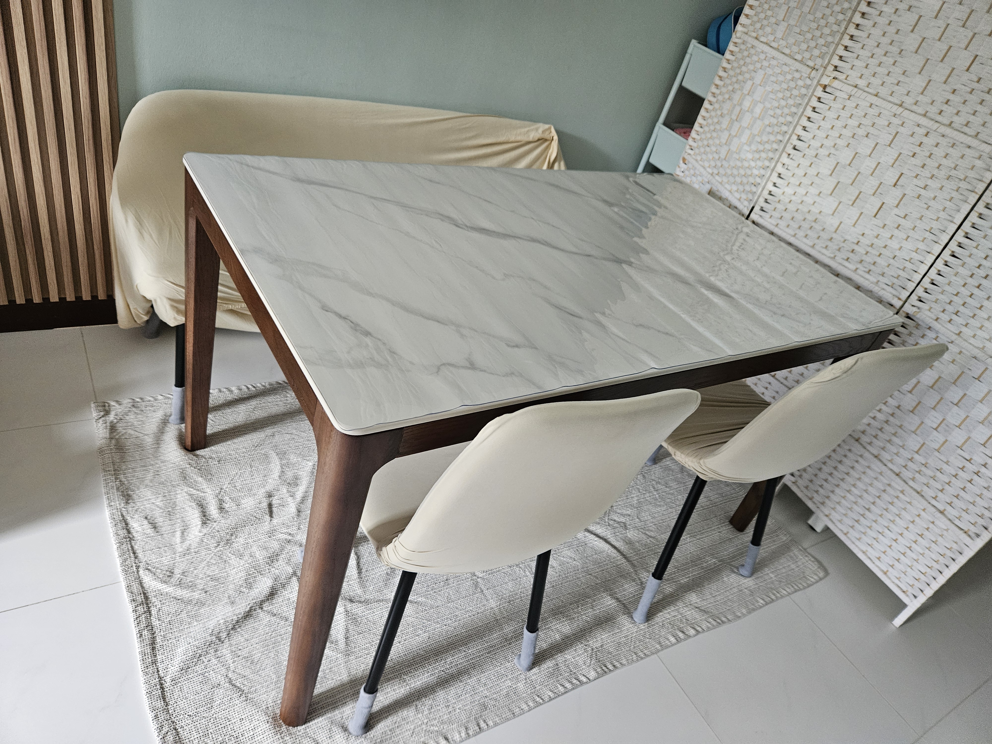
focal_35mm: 23
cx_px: 496
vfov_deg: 58.9
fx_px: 659
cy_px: 372
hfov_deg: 73.9
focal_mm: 5.4
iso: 640
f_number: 1.8
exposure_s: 1/100
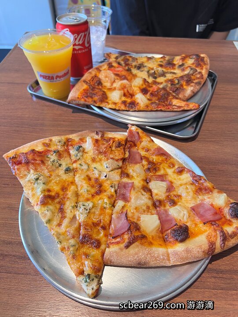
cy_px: 158
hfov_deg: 53.1
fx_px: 238
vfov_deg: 67.3
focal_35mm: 26
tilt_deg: -47.2
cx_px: 119
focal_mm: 5.7
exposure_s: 1/60
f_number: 1.5
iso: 100
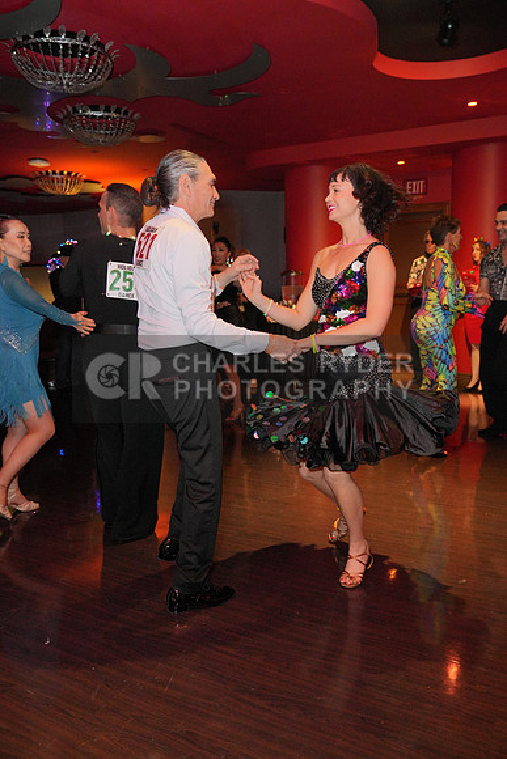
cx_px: 254
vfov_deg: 61.9
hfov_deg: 43.6
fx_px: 633
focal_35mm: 30
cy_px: 380
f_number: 4
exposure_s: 1/200
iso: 4000
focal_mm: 30
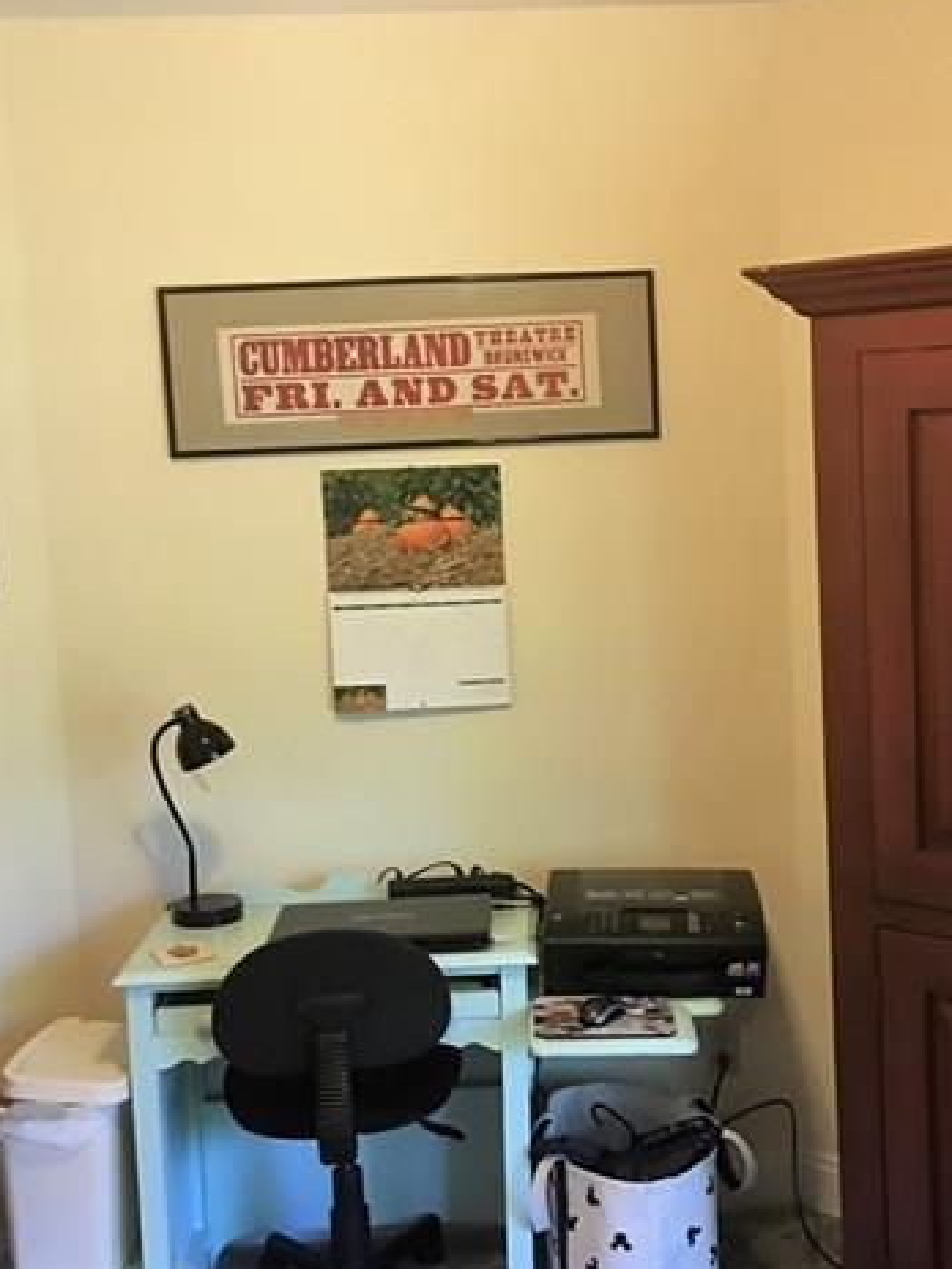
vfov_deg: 39.6
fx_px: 1760
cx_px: 648
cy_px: 670
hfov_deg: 30.0
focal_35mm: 48
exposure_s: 1/15
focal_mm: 4.15
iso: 64
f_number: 2.2
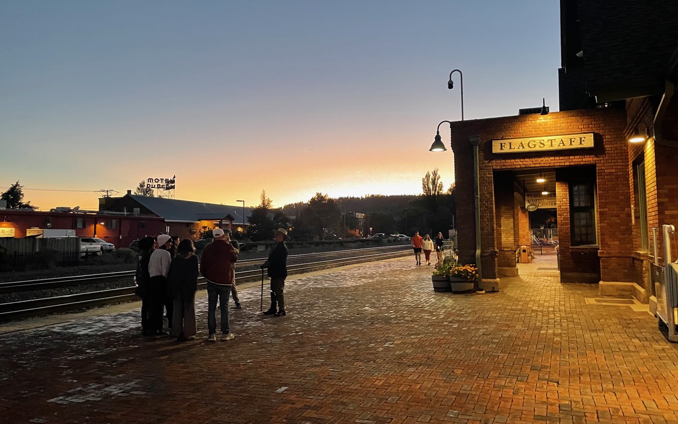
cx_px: 335
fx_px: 517
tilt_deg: +4.7
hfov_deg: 66.5
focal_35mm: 28
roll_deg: +1.1
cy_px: 206
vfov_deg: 44.5
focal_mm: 4.2
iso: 500
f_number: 1.6
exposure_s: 1/30
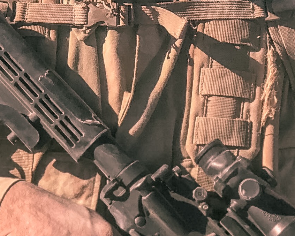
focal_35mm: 242
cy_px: 165
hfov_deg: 8.0
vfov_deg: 6.4
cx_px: 136
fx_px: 2113
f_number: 2.4
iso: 16
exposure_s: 1/800
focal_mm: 6
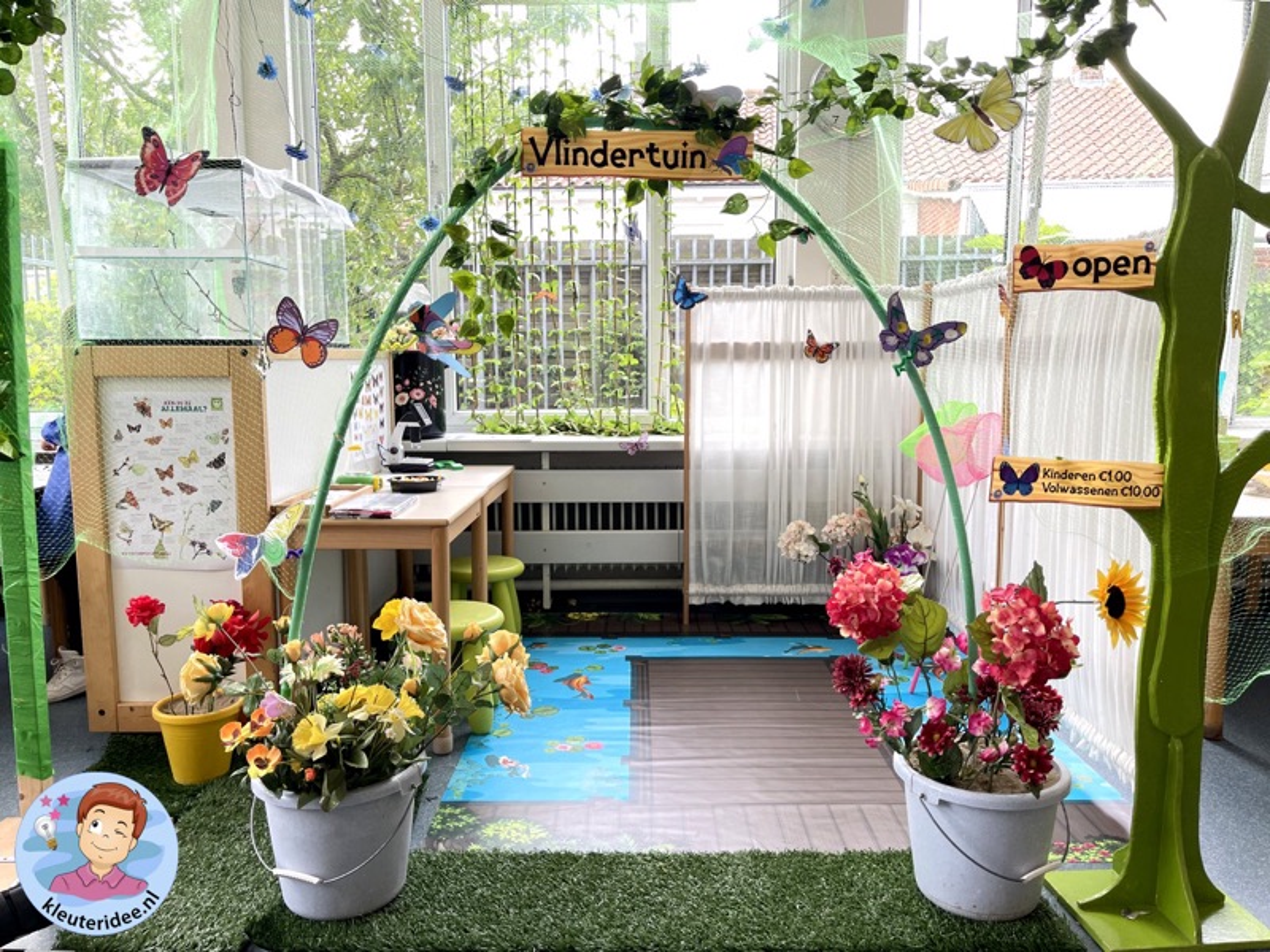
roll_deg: +1.2
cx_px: 635
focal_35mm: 26
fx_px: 954
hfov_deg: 67.3
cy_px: 476
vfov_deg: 53.1
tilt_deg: -8.2
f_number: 1.6
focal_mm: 5.1
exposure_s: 1/118
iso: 32
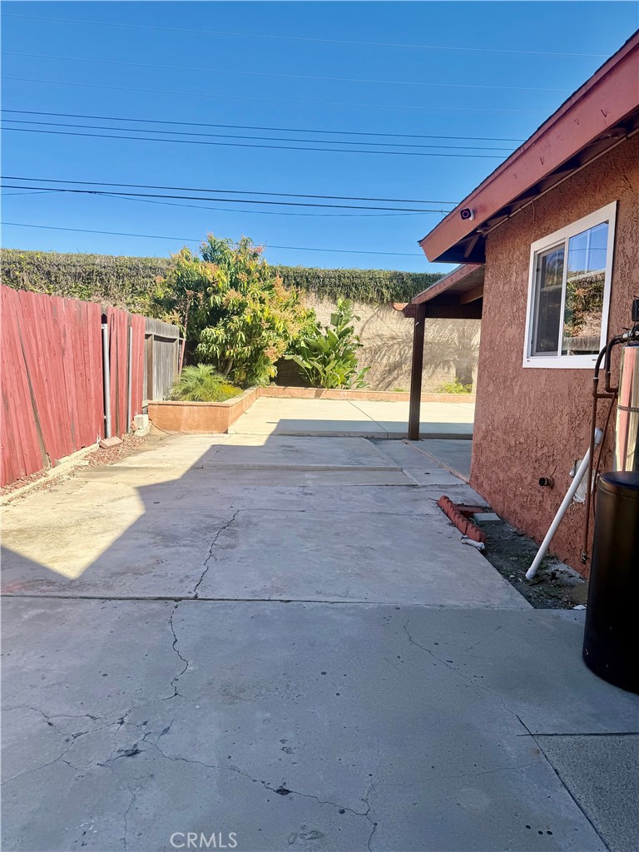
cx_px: 320
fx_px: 591
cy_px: 426
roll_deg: -2.3
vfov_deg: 71.6
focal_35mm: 24
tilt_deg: -6.1
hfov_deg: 56.8
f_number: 1.78
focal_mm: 6.76
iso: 80
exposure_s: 1/2801
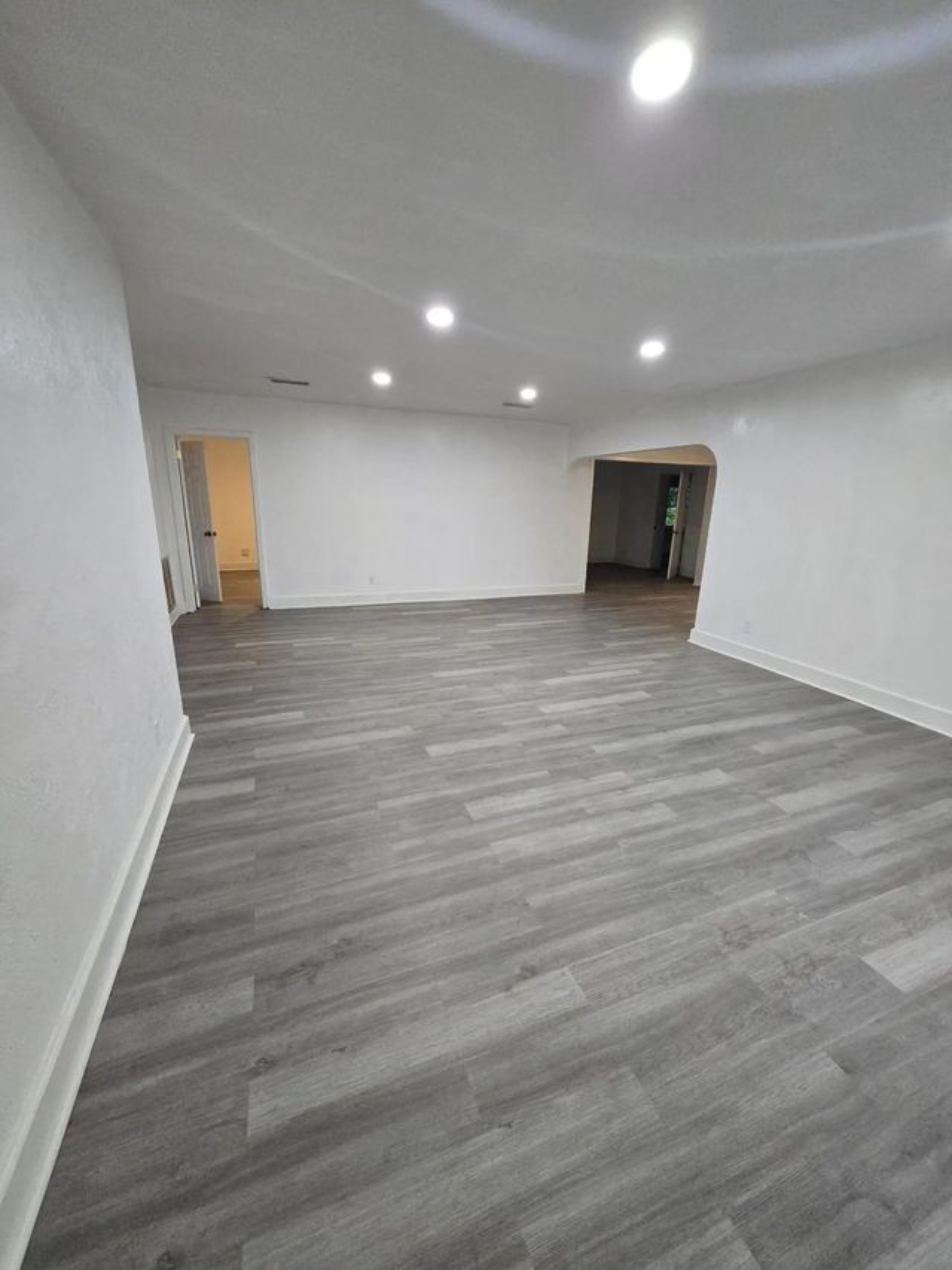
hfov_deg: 89.9
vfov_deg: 106.2
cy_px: 635
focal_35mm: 13
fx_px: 477
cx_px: 476
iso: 250
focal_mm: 1.7
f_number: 2.2
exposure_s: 1/60
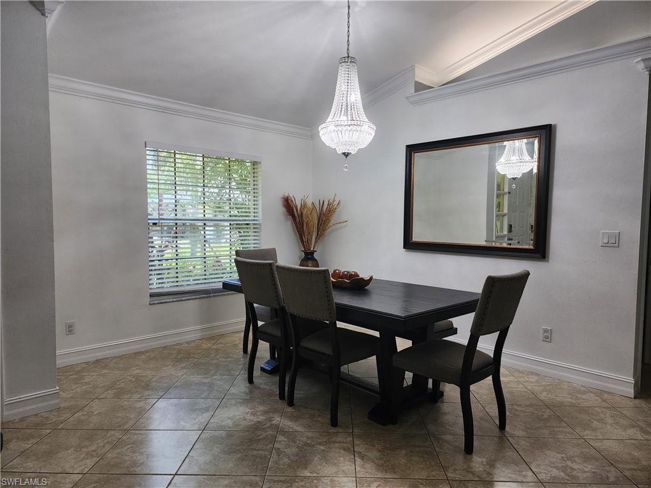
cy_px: 244
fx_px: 433
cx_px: 326
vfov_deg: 58.9
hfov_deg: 73.9
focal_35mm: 23
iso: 200
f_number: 1.8
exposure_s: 1/120
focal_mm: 6.4
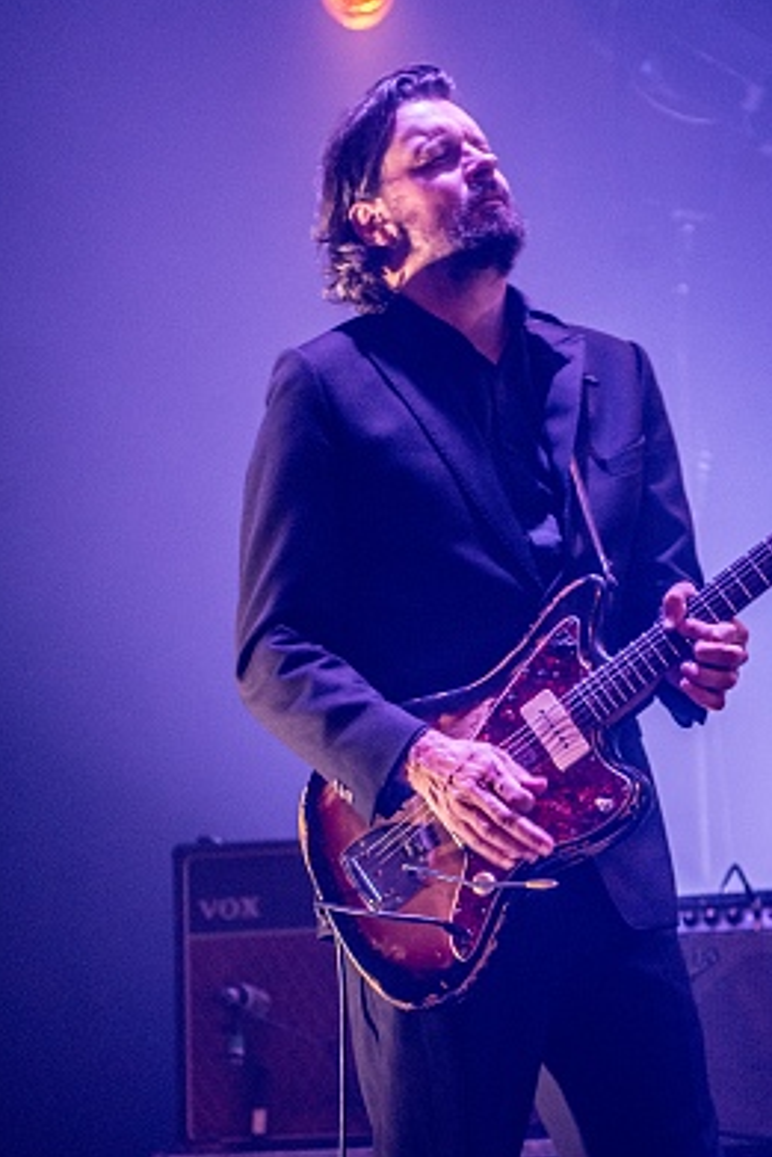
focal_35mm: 129
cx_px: 501
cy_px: 834
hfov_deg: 10.6
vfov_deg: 15.8
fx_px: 4146
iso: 2500
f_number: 2.8
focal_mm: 70
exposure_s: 1/100
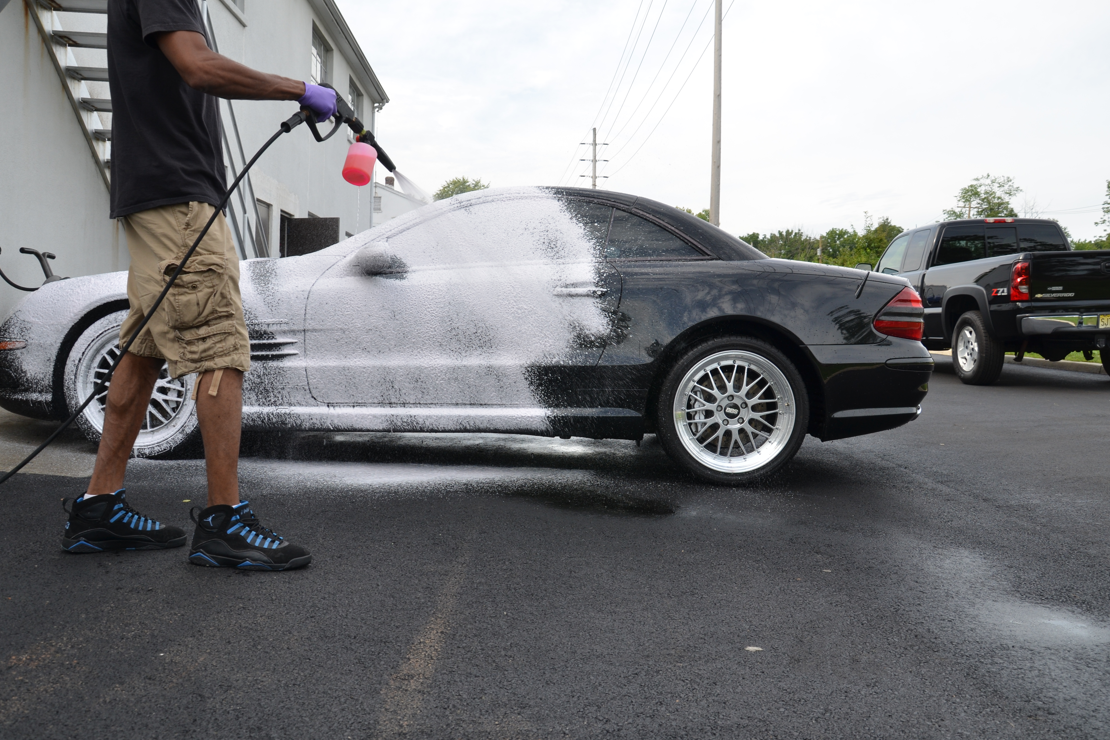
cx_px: 559
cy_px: 379
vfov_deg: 40.5
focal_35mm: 33
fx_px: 1003
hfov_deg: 57.9
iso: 180
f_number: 8
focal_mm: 21
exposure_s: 1/250
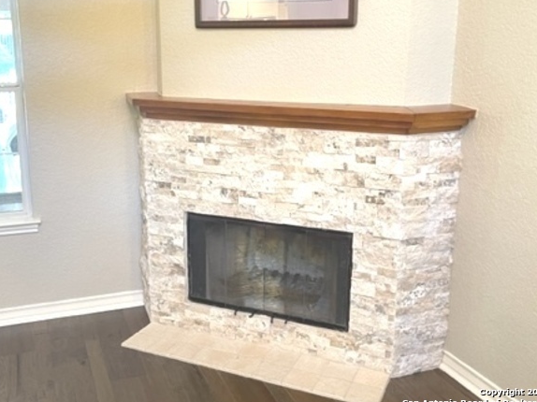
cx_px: 252
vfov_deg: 48.1
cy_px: 184
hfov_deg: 61.6
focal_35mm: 29
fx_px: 450
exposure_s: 1/40
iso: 400
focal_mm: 5.1
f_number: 1.6
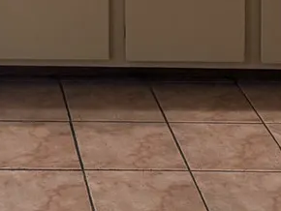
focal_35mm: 119
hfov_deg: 15.9
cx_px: -54
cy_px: -300
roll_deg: -1.1
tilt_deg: -2.2
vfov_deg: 10.6
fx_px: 967
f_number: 1.78
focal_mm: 6.76
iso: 250
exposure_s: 1/120
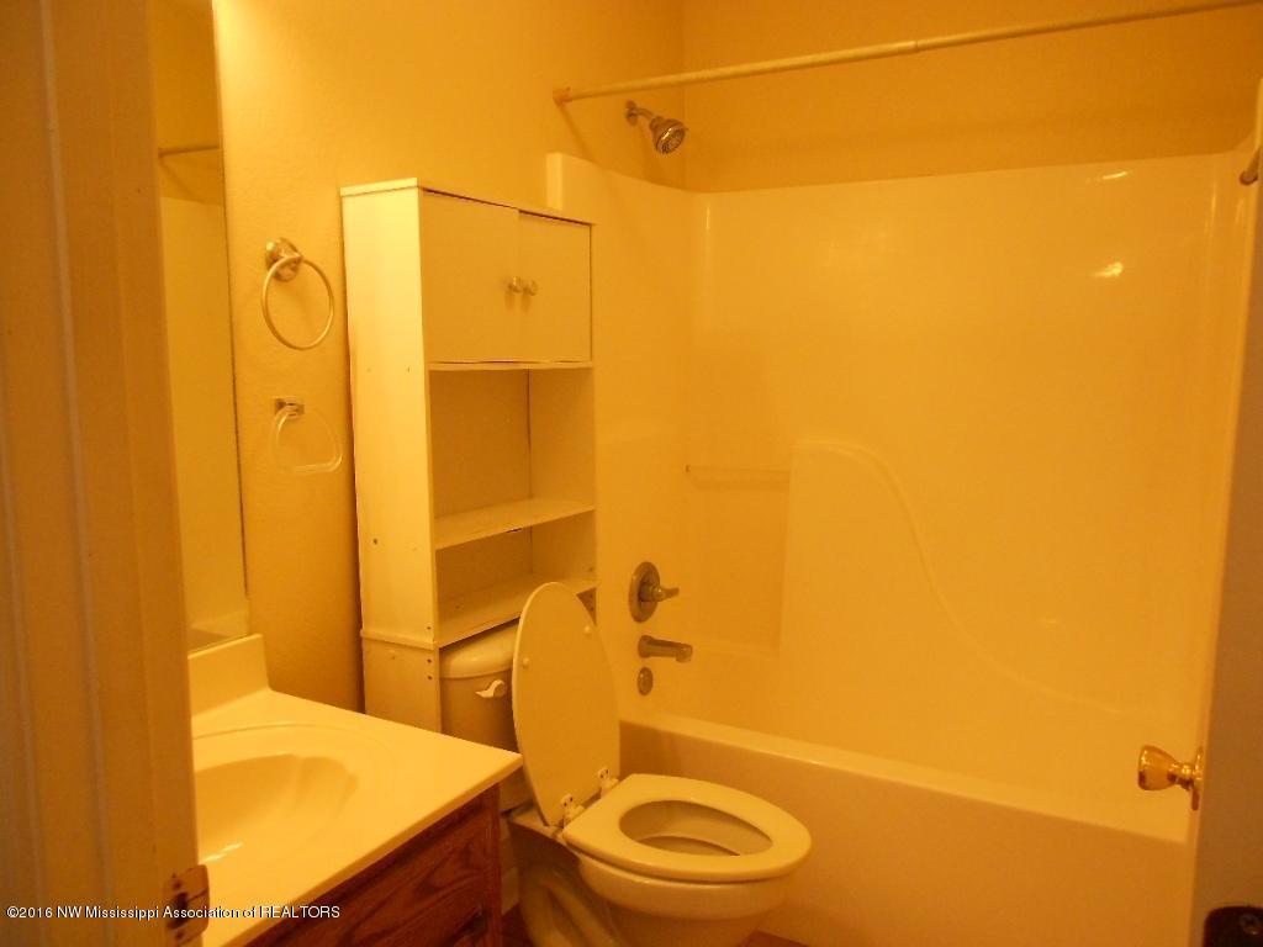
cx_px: 632
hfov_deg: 67.3
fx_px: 949
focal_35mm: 26
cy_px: 474
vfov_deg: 53.1
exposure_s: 1/80
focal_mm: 4.6
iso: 400
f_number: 3.2
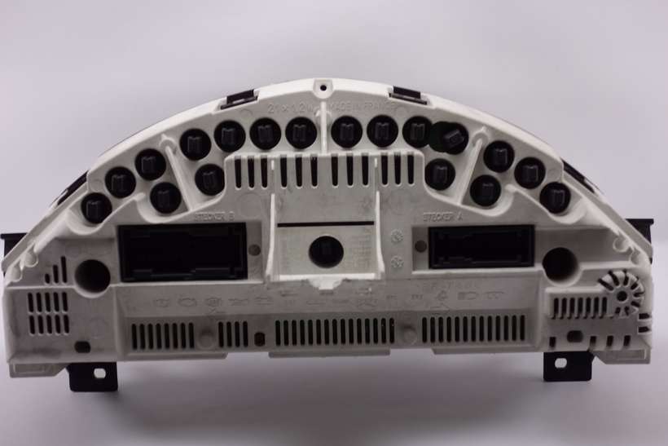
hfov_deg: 36.2
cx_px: 334
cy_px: 223
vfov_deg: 24.6
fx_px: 1021
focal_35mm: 55
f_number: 3.5
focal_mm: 20.41
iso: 125
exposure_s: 1/60
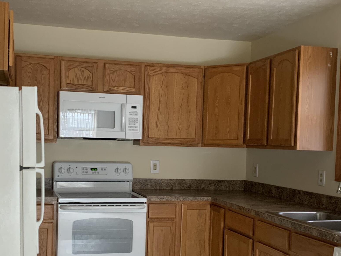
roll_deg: -3.0
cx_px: 130
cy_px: 174
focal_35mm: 50
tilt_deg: -2.0
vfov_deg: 28.9
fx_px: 493
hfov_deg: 38.0
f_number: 1.8
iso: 400
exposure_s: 1/43
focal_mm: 4.25
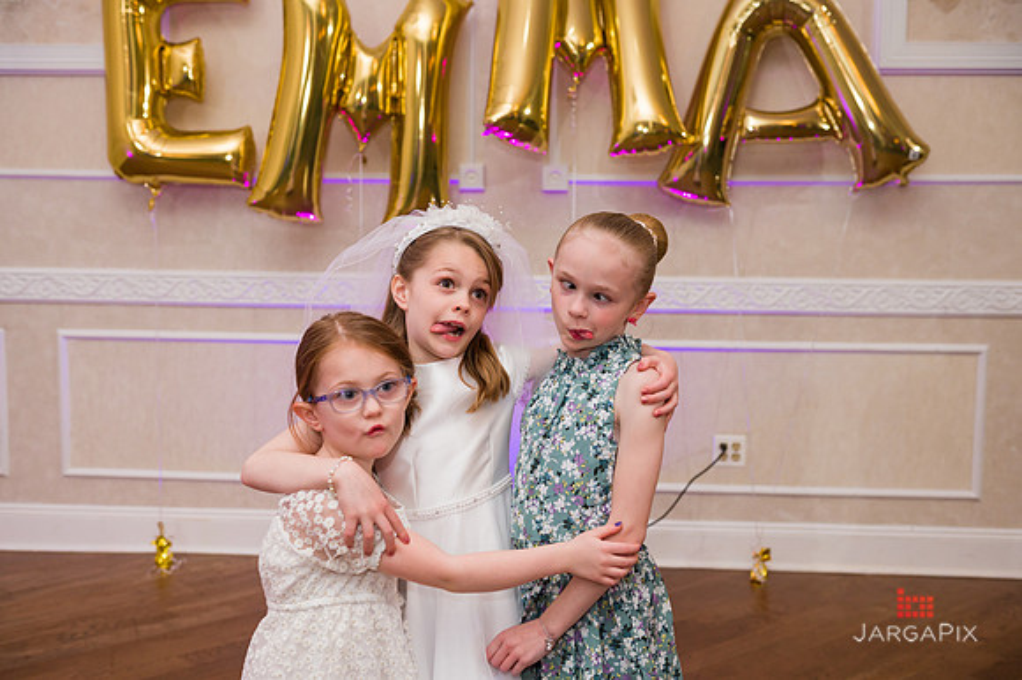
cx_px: 511
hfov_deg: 46.4
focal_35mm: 42
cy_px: 340
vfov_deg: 31.9
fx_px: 1192
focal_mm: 42
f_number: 5
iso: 1250
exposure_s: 1/200
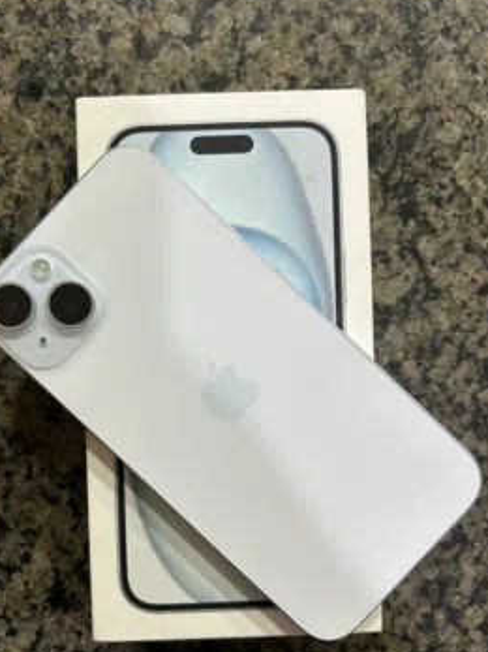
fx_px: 564
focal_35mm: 30
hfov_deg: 46.7
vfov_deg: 59.9
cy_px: 348
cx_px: 212
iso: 80
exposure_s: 1/50
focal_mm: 5.7
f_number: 1.5
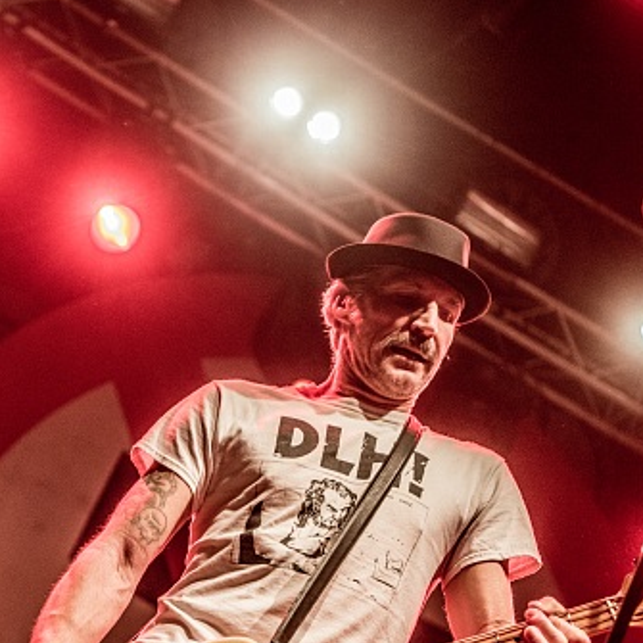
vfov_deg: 18.2
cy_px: 431
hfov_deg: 18.1
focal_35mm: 95
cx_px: 134
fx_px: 1996
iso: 800
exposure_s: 1/100
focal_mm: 52
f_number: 2.8
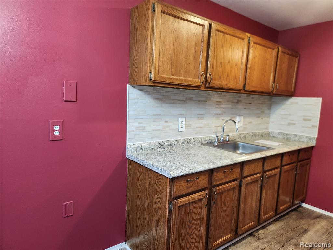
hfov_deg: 73.9
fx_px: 221
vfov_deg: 58.9
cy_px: 125
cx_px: 166
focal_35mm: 23
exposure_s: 1/120
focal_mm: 5.4
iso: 400
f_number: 1.8
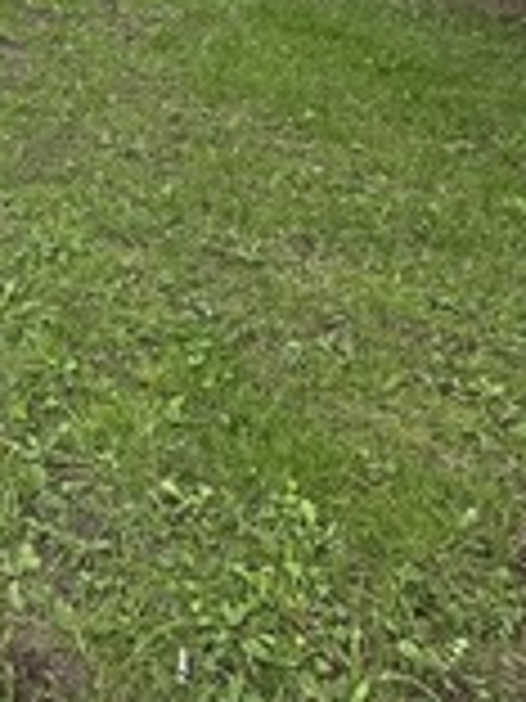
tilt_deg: -1.3
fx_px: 1216
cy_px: -178
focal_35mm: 60
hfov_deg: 18.7
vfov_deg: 27.6
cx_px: -432
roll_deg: +0.1
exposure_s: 1/445
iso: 40
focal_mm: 2.22
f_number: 2.2
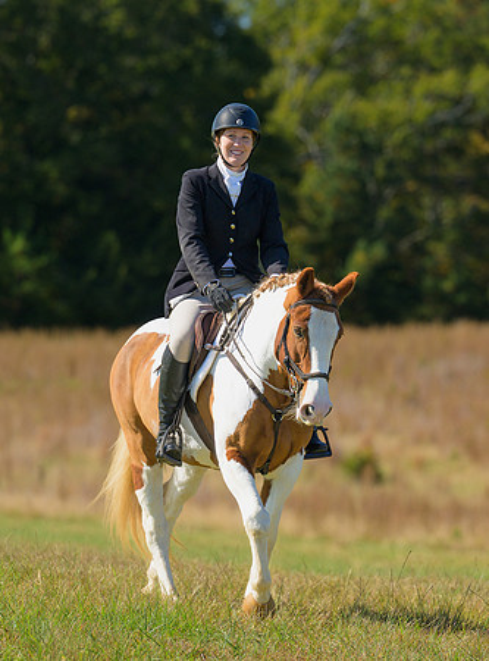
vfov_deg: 5.2
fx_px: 7214
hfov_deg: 3.9
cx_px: 347
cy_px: 230
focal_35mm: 380
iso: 200
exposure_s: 1/640
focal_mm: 200
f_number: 4
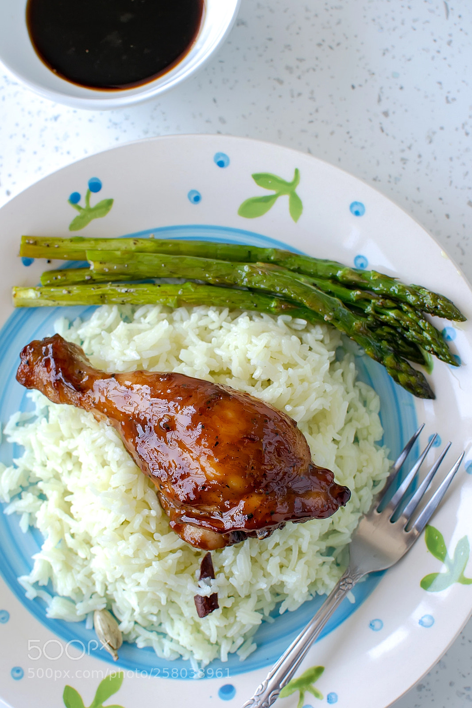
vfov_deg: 37.9
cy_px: 354
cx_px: 236
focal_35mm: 52
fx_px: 1033
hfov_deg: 25.7
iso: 200
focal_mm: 35
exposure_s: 1/100
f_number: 5.6
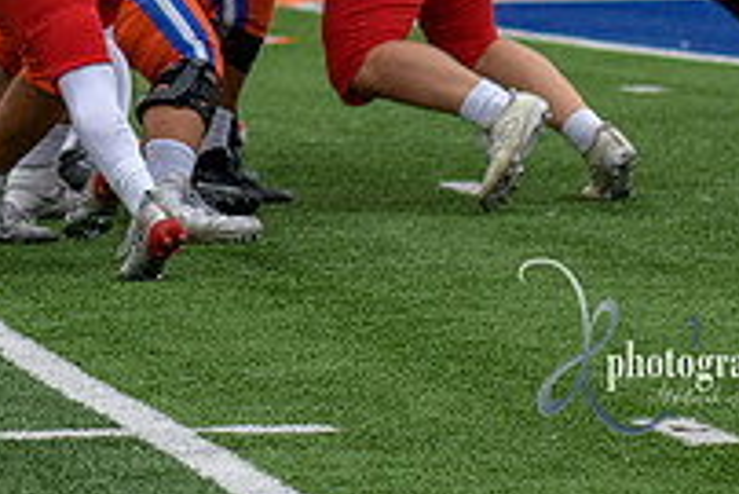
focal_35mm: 518
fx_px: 10641
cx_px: -283
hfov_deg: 4.0
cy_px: -181
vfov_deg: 2.7
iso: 320
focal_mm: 120
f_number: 3.5
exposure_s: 1/1000
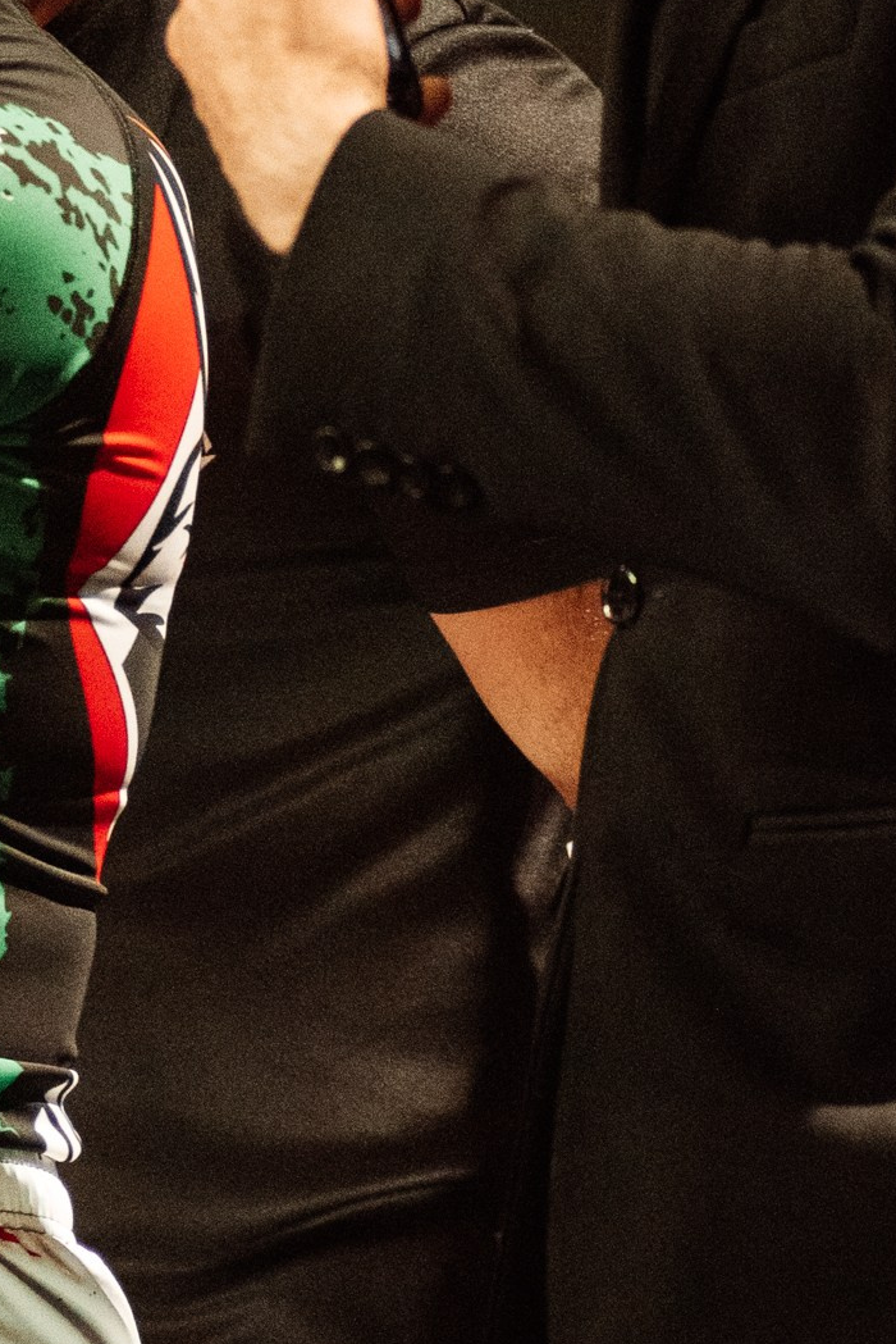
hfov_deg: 3.7
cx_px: -422
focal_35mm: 367
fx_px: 13691
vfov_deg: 5.6
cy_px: 668
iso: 2000
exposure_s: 1/500
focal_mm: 110
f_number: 4
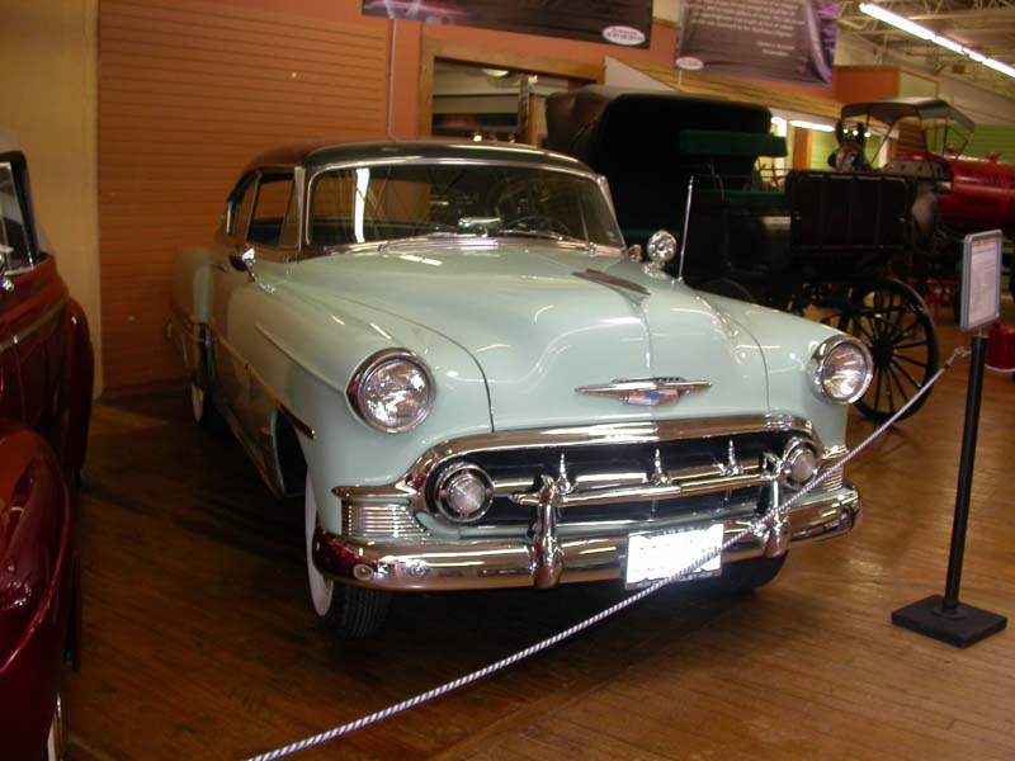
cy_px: 380
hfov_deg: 49.0
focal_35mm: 38
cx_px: 508
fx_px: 1114
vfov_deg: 37.7
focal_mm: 7.85
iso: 100
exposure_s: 1/30
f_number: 2.6
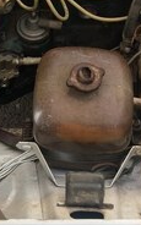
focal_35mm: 83
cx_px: 54
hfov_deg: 15.7
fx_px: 510
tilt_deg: -47.2
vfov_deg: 23.0
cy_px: -42
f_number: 2.2
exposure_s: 1/50
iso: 32
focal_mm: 4.15
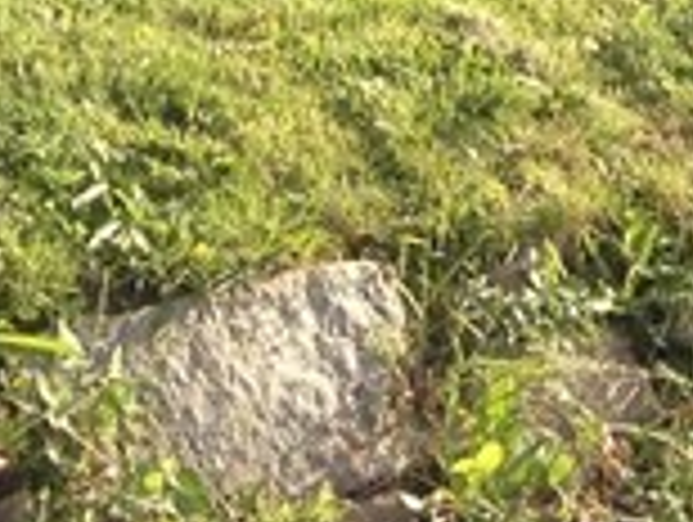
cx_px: 495
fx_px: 4391
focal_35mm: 219
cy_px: -1125
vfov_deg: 6.2
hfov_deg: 9.0
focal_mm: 4.12
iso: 50
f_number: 2.4
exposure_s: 1/357
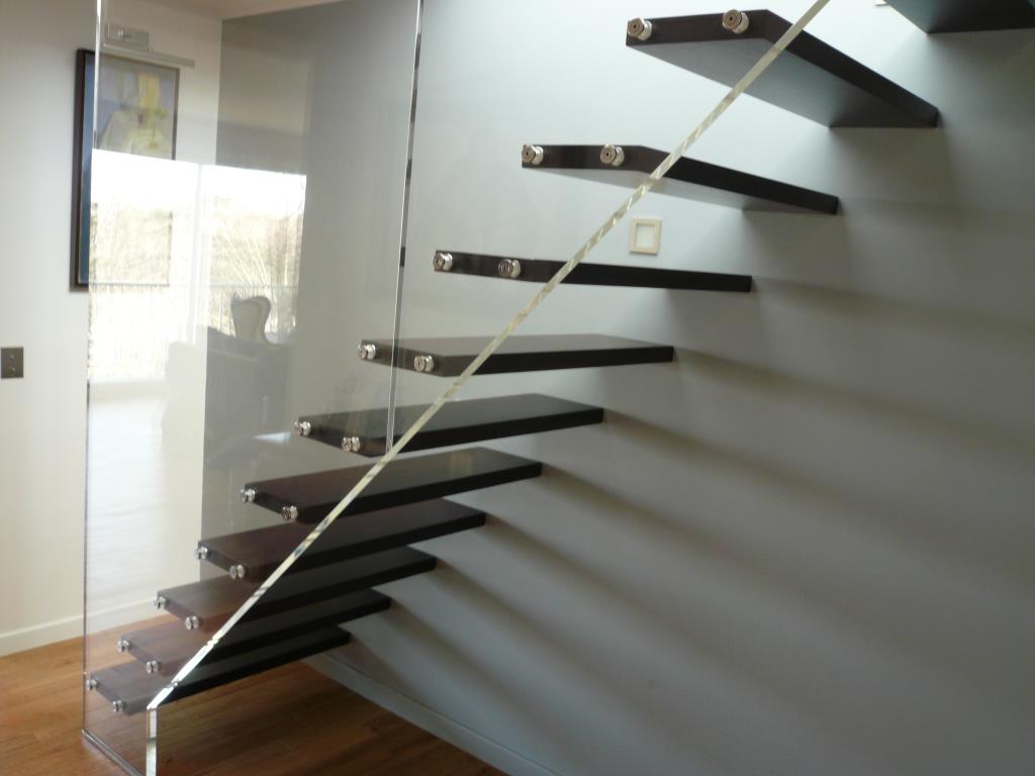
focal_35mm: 32
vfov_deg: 44.2
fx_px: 957
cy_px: 388
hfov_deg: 56.8
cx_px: 518
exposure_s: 1/15
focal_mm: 5.2
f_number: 2.9
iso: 100
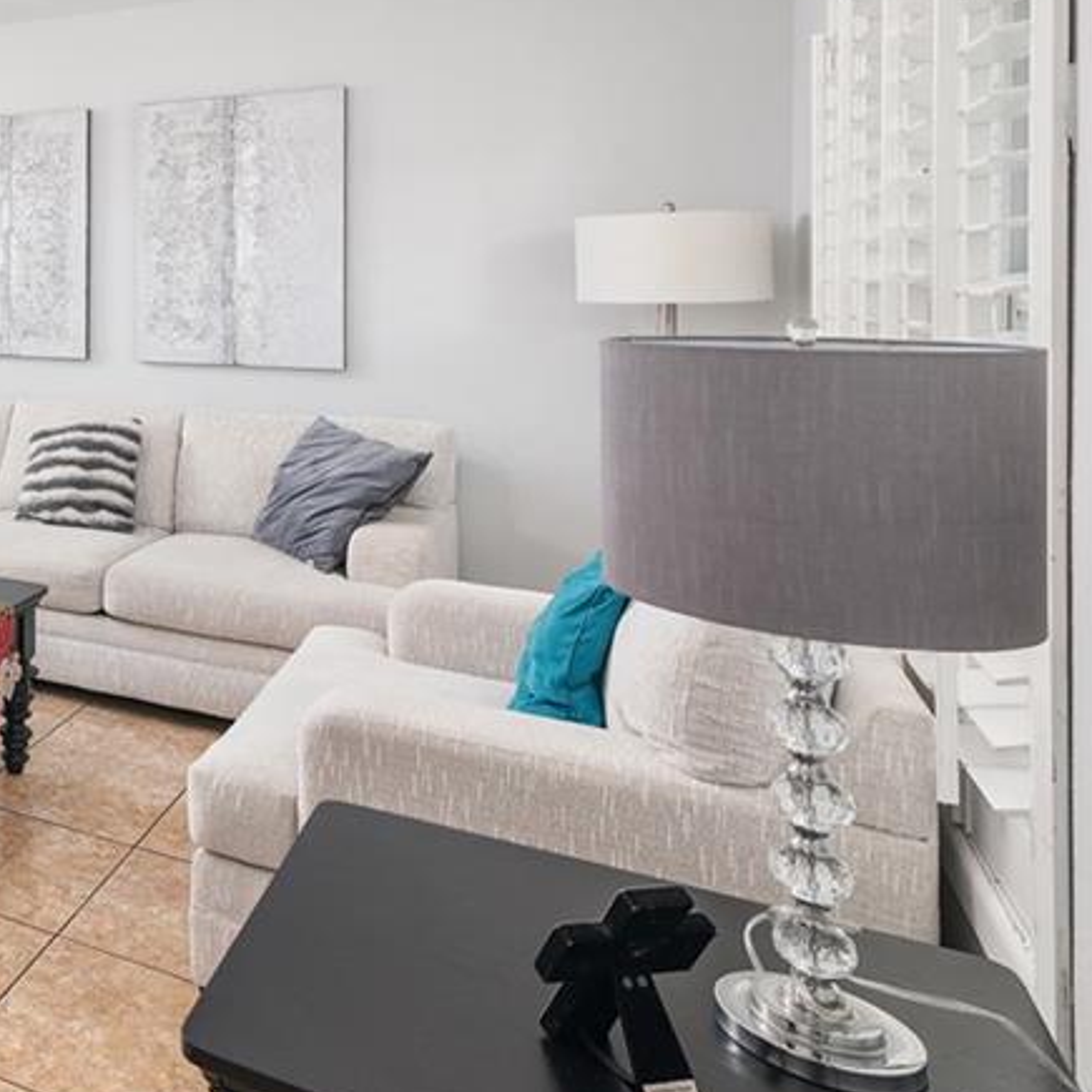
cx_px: -188
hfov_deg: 38.9
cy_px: 338
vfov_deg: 49.9
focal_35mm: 32
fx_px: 1142
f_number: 7.1
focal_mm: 16
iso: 100
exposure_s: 1/2
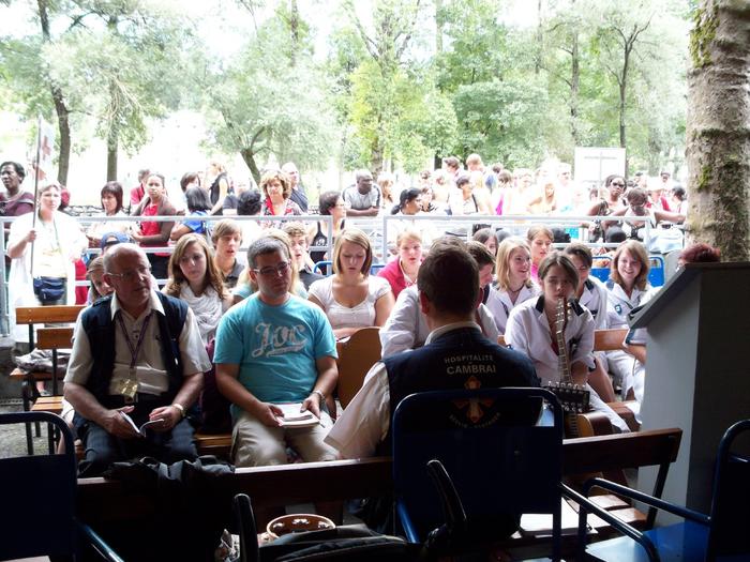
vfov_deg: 38.7
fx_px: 802
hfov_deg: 50.1
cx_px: 375
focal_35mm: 37
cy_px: 281
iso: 160
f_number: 3.4
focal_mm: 7.9
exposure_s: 1/60
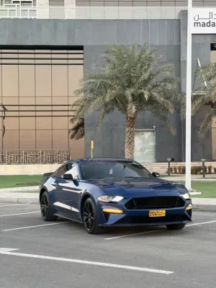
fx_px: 641
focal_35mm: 77
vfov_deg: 25.3
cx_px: 108
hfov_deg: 19.1
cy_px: 144
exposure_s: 1/69
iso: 250
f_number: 2.8
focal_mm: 9
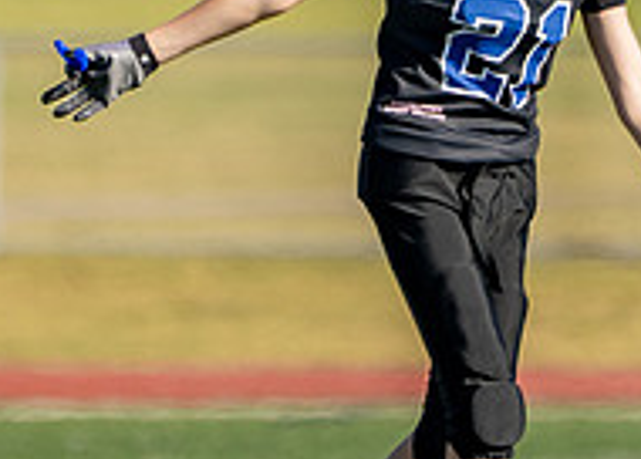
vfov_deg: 0.9
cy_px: 30
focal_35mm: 1569
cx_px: 404
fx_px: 28584
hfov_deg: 1.3
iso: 320
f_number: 5.6
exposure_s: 1/2000
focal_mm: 400
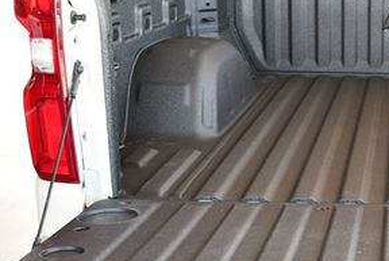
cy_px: 197
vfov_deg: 17.0
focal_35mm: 80
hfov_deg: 23.7
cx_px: 430
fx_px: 866
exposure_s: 1/250
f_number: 3.5
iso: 800
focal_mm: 18
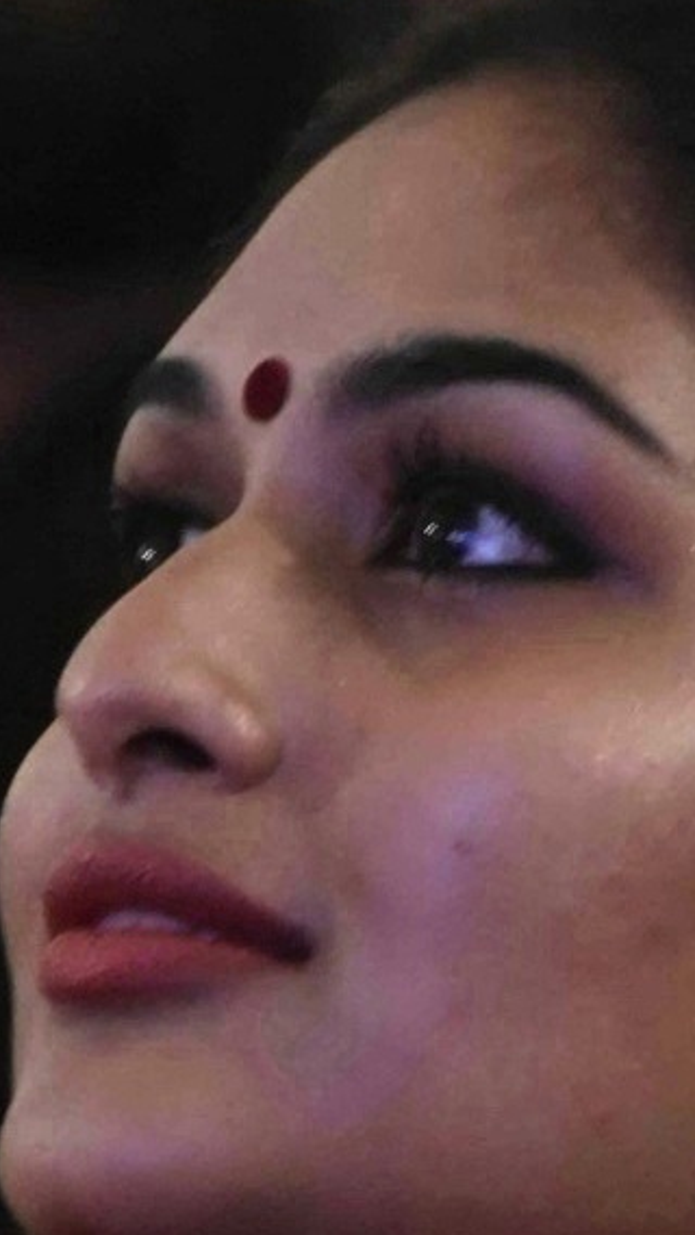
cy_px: 842
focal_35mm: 566
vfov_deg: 3.8
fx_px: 18539
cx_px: 769
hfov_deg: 2.1
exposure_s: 1/100
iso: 8000
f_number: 7.1
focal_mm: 105
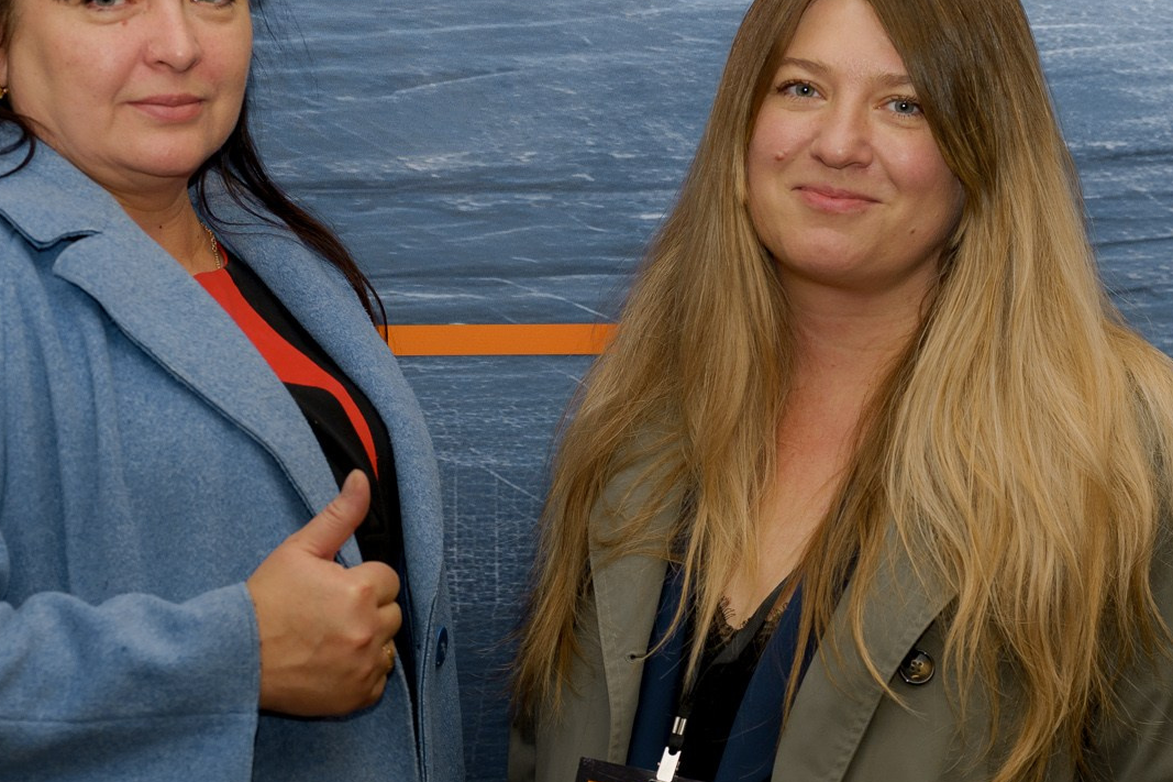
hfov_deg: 17.0
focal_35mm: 120
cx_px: 353
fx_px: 3909
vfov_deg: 11.4
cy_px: 404
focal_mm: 64
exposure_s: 1/125
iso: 400
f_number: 4.5
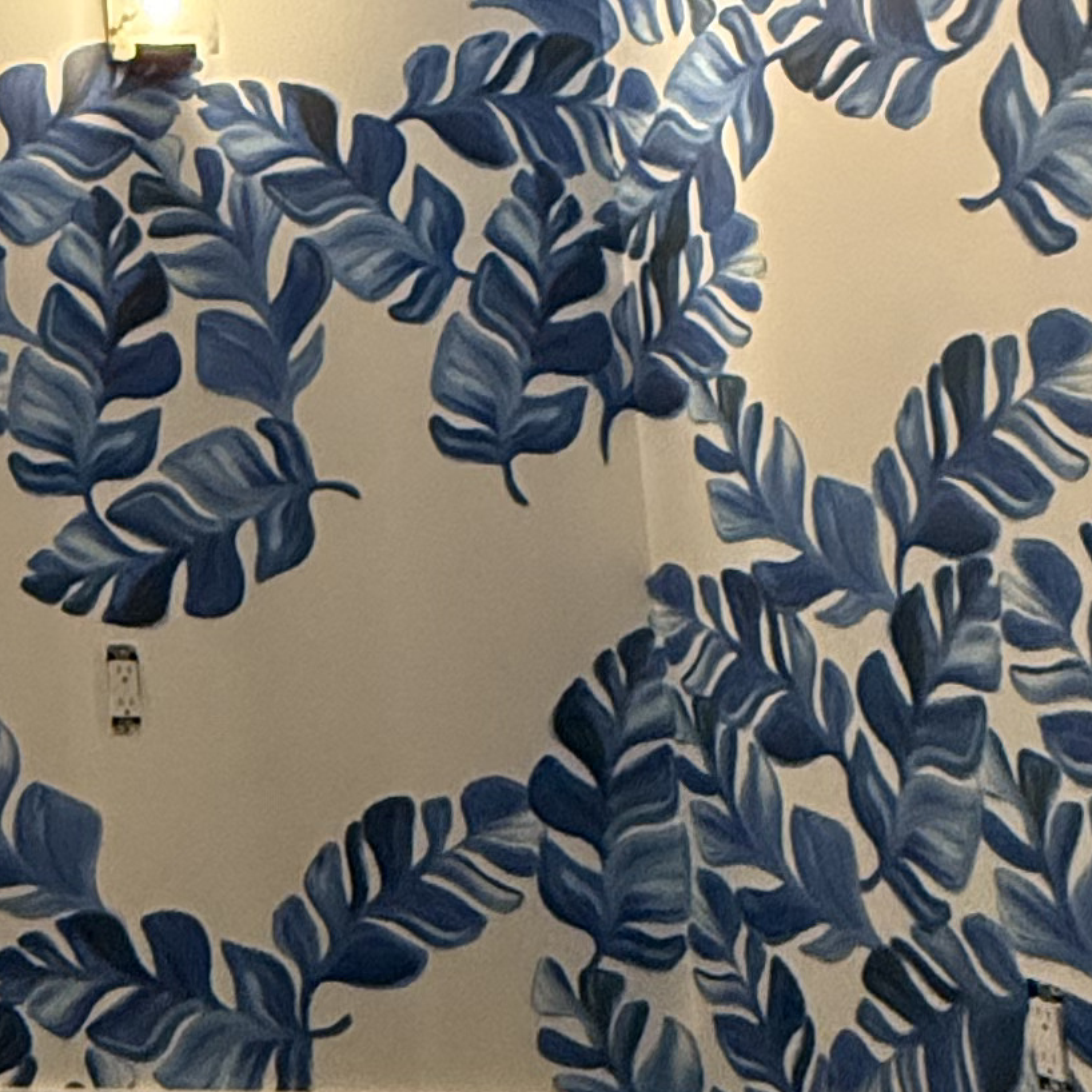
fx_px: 2177
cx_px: -657
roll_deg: -1.4
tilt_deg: +10.3
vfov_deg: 27.1
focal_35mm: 61
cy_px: 96
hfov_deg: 22.0
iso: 640
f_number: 2.2
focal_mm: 2.22
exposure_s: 1/120
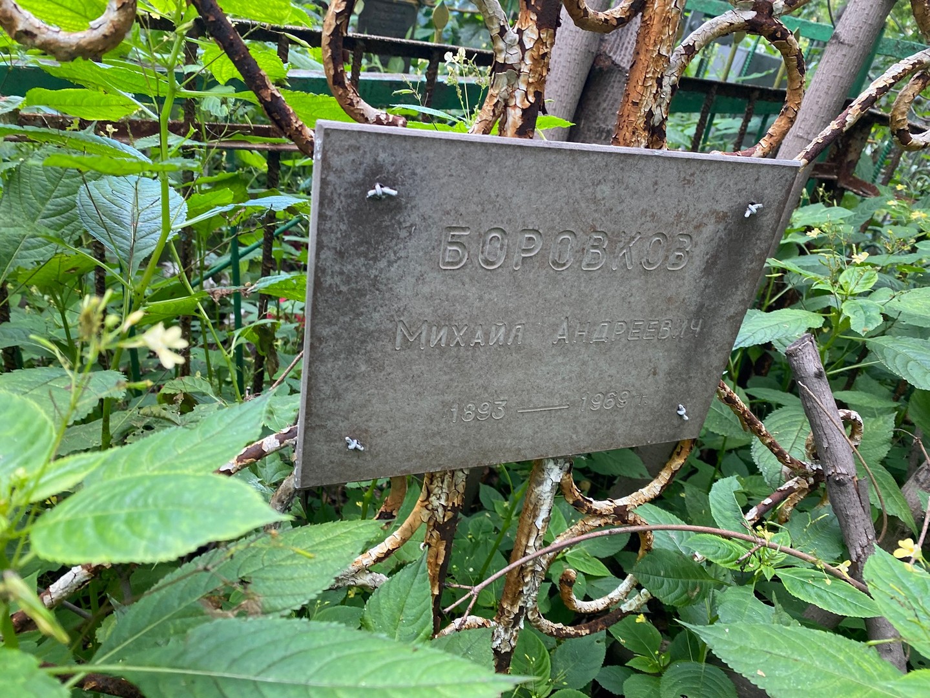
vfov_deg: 53.1
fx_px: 699
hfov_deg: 67.3
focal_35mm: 26
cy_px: 349
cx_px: 465
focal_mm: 4.25
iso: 125
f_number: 1.8
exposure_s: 1/103
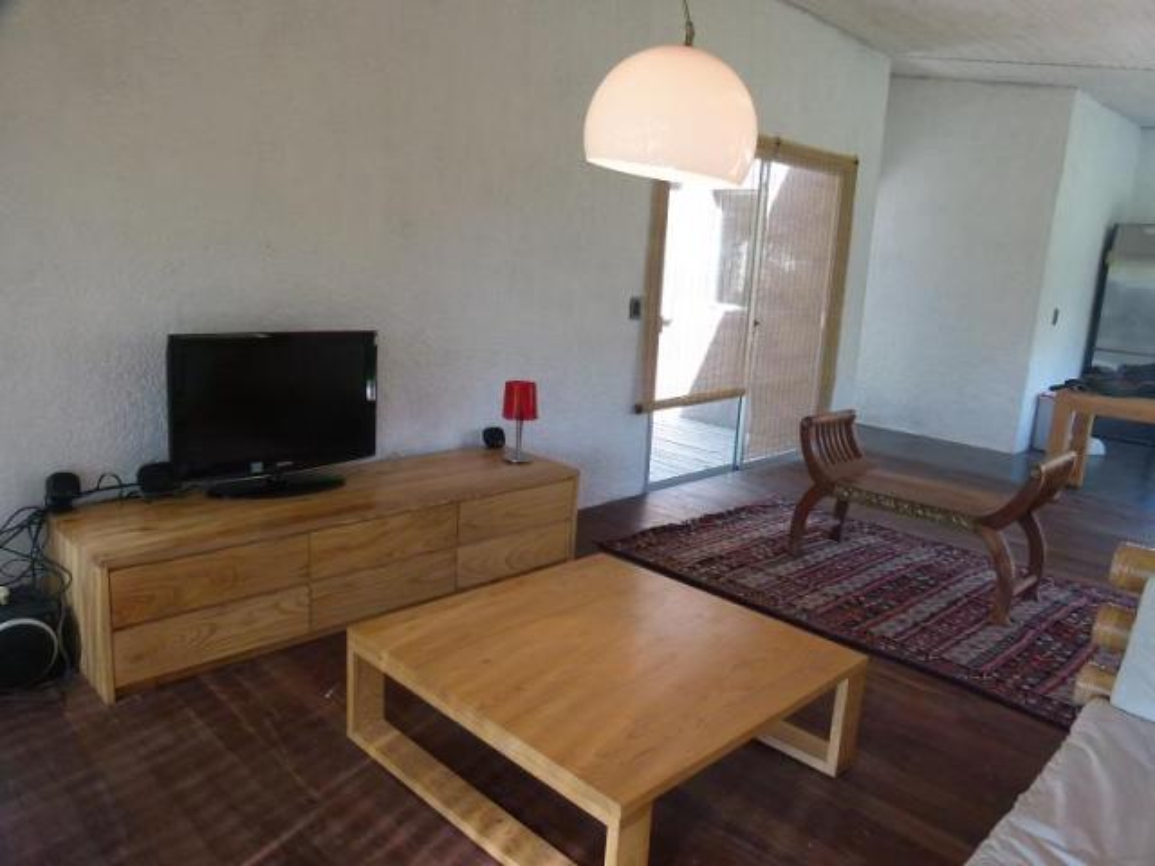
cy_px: 433
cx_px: 578
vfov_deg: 54.9
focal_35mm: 25
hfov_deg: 69.4
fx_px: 834
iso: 160
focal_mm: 4.5
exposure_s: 1/60
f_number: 2.8
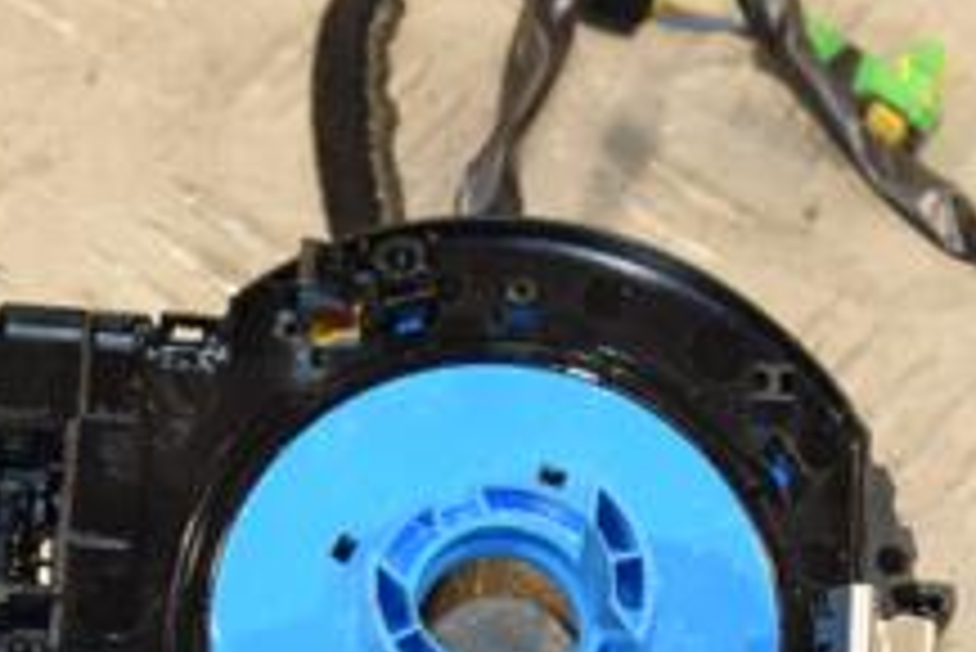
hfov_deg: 10.3
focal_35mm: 199
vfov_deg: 6.9
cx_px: 639
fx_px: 5399
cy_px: 522
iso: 800
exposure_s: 1/200
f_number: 6.3
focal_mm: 48
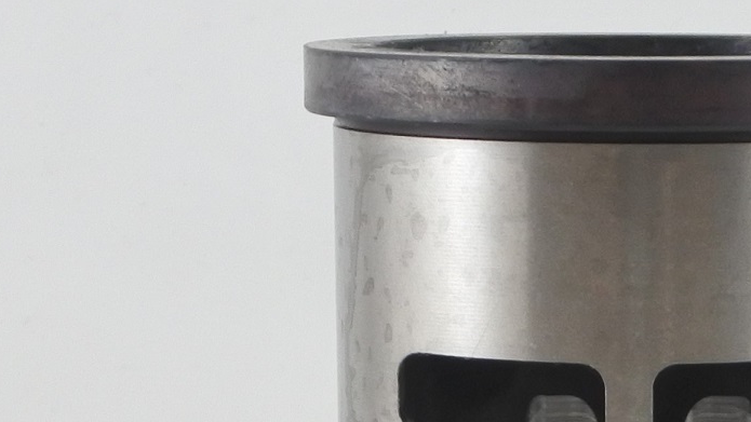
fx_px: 2210
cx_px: 495
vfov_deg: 10.6
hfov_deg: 19.2
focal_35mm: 111
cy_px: 571
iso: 400
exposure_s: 1/125
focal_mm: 13.7
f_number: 4
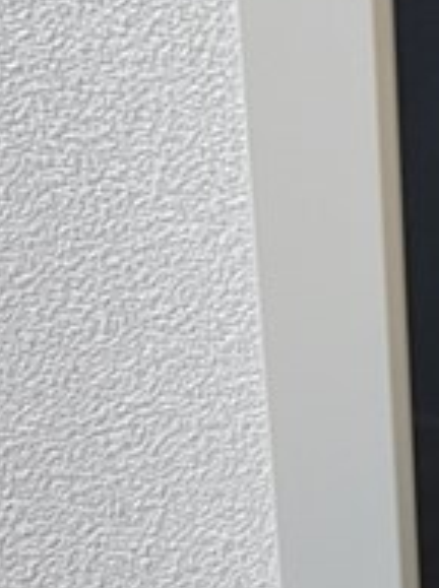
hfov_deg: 14.3
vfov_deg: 23.8
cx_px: 942
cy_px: 125
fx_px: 1374
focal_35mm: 81
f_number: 2.2
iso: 50
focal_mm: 2.2
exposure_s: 1/50
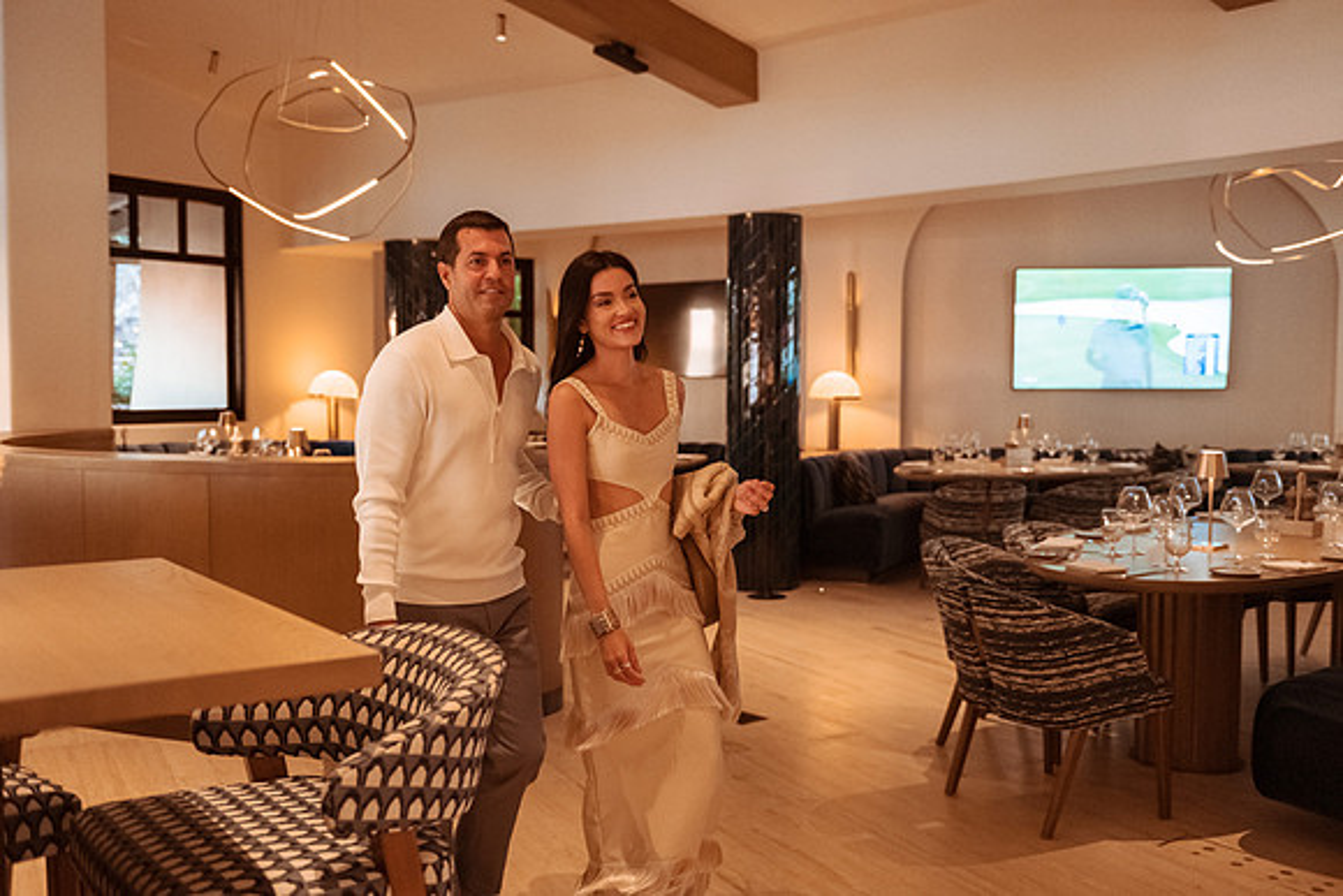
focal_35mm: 36
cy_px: 454
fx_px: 1338
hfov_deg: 53.3
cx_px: 685
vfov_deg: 37.0
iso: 3600
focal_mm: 35
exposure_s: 1/320
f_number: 2.8
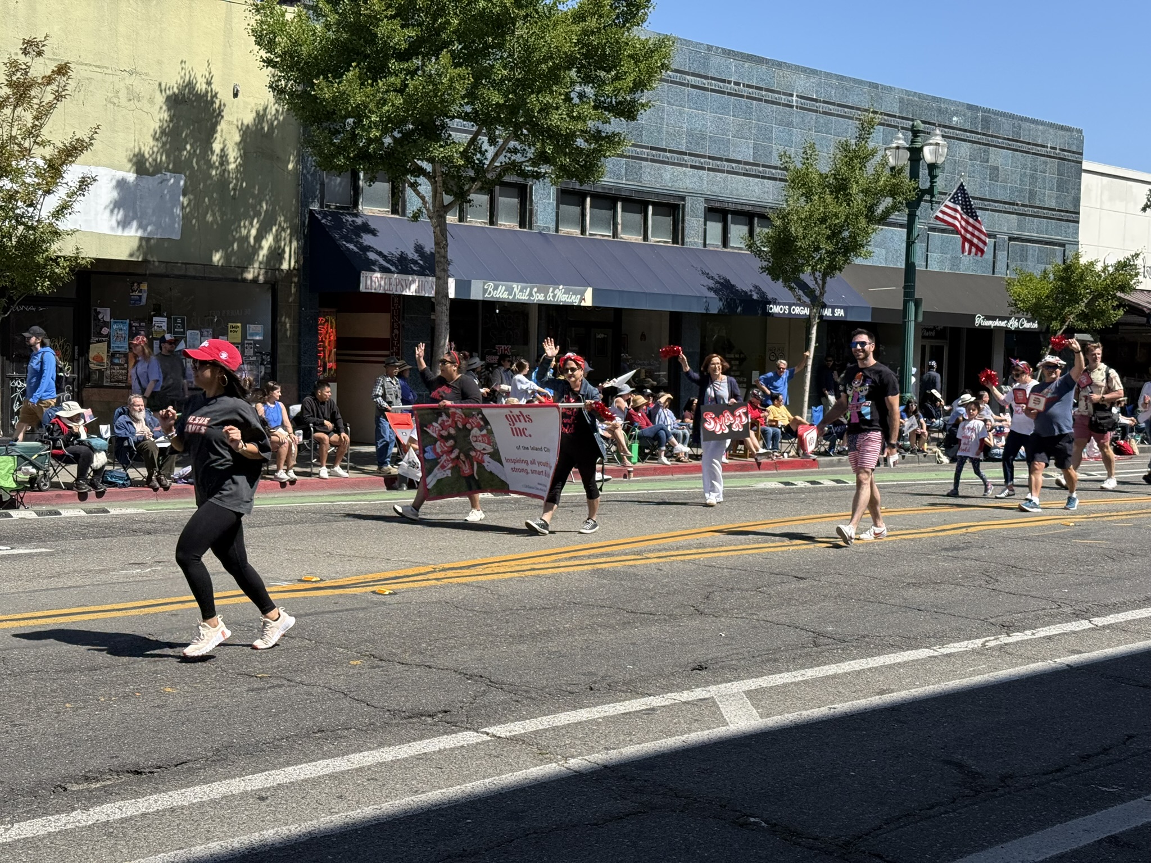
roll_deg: -1.3
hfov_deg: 39.7
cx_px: 576
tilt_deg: -2.5
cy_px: 432
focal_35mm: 48
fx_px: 1596
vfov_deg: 30.3
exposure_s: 1/3096
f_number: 1.78
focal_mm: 6.76
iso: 64
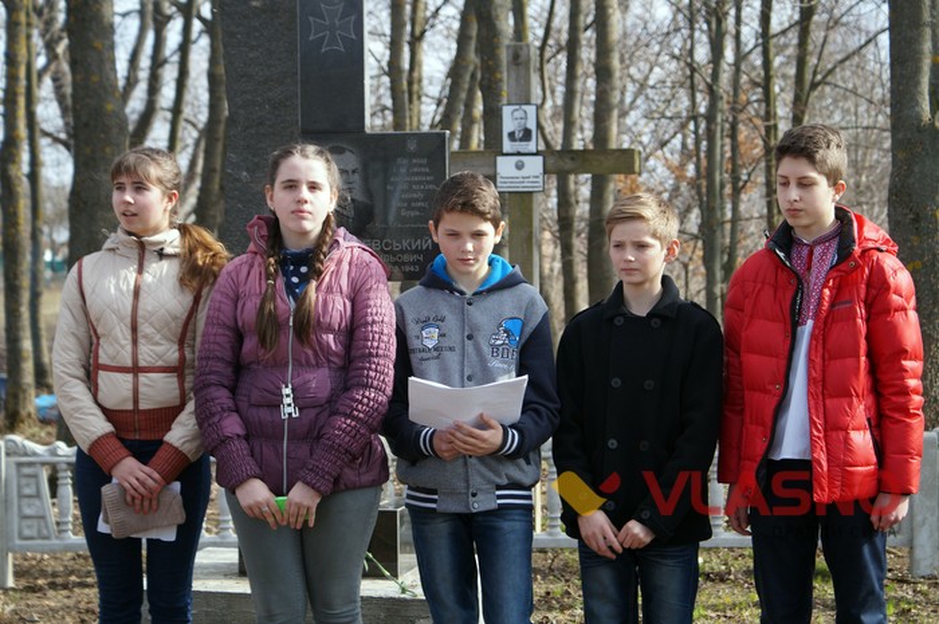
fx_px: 2345
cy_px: 312
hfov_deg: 22.6
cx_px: 470
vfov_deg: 15.2
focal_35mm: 90
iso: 125
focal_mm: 60
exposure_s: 1/160
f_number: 5.6
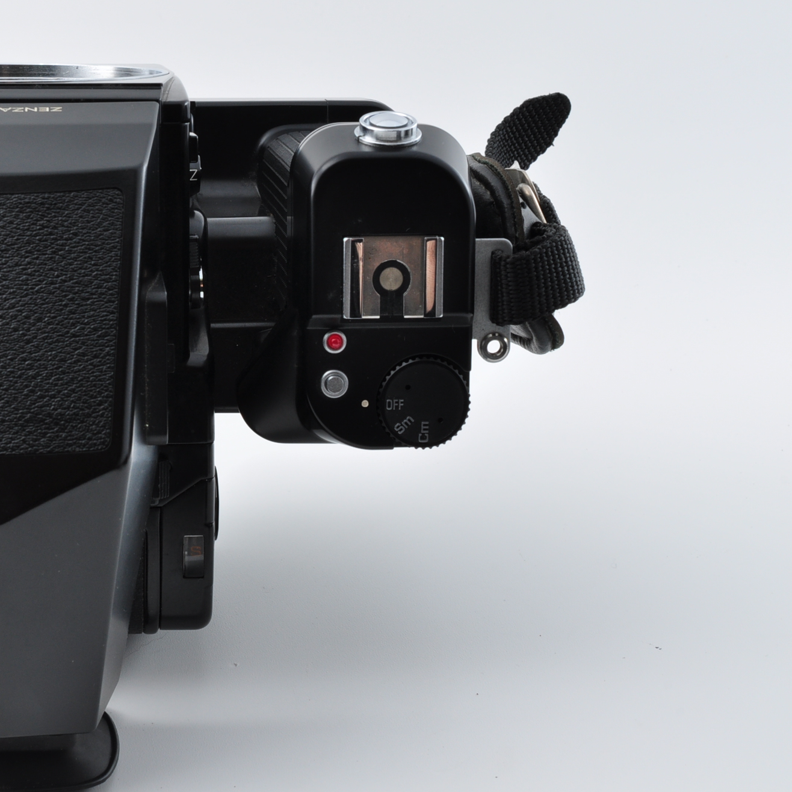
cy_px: 423
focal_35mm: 83
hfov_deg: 20.7
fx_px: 2148
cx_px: 184
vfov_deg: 20.9
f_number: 16
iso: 200
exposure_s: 1/200
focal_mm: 40
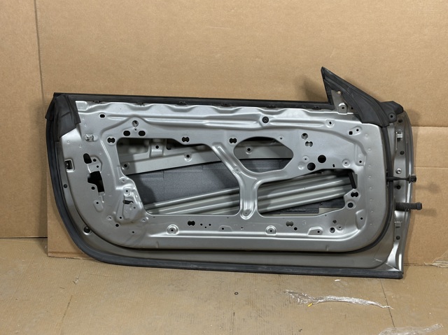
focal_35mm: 48
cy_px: 168
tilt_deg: -27.2
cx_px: 224
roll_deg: -0.8
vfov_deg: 30.2
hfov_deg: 39.7
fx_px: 621
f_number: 1.78
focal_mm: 6.86
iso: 200
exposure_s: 1/50
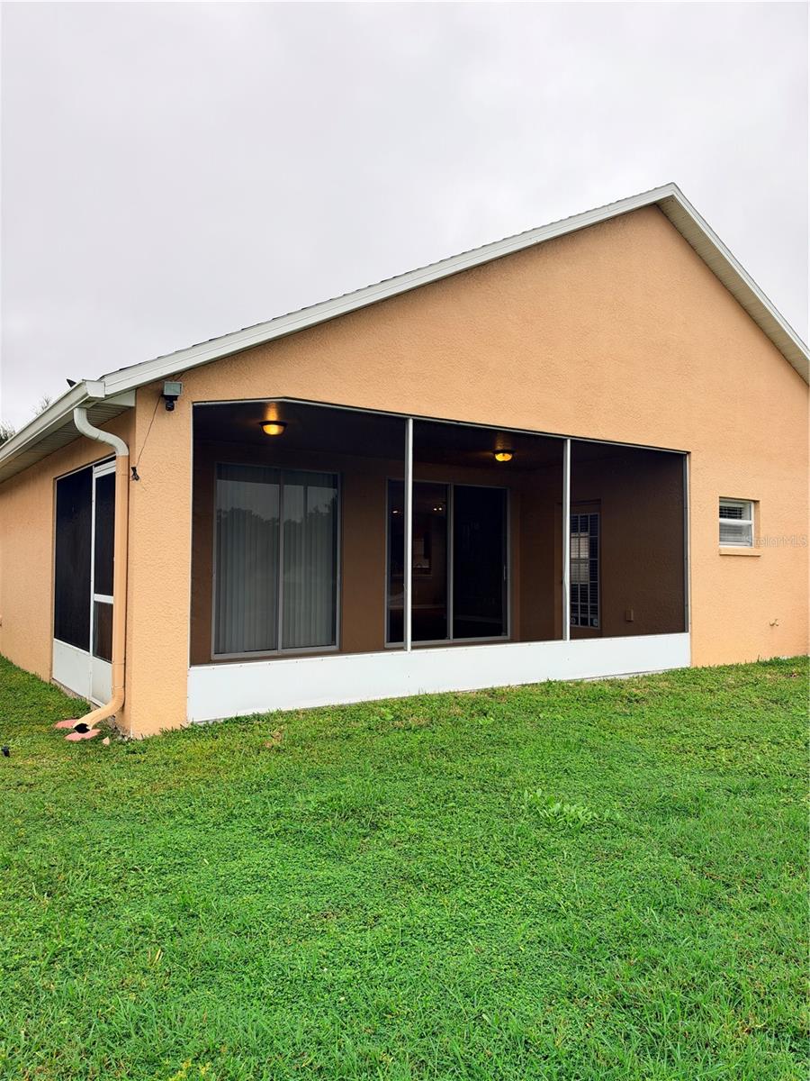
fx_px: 749
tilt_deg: +2.7
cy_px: 540
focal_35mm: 24
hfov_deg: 56.8
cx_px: 405
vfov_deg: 71.6
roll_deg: -0.2
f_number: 1.8
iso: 64
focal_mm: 6.93
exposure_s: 1/345
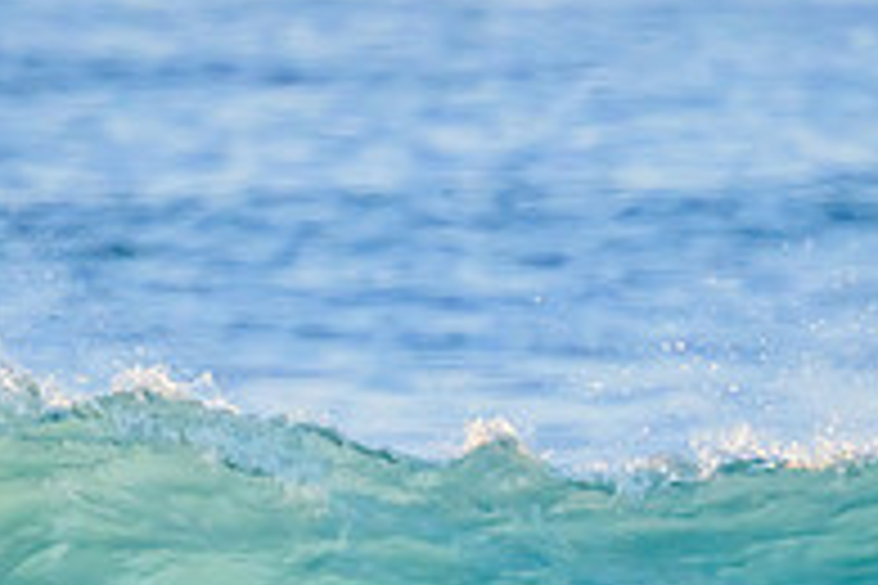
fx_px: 58114
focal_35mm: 2383
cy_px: 808
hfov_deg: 0.9
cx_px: 725
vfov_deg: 0.6
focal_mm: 800
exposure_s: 1/1600
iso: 4000
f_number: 11
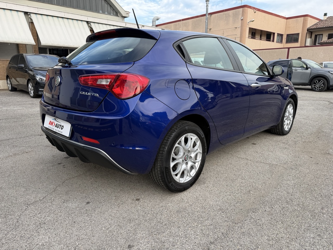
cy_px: 125
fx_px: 231
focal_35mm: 24
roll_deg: +0.6
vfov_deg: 56.8
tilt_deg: -14.3
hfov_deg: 71.6
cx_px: 166
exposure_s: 1/931
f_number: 1.78
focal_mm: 6.76
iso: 80
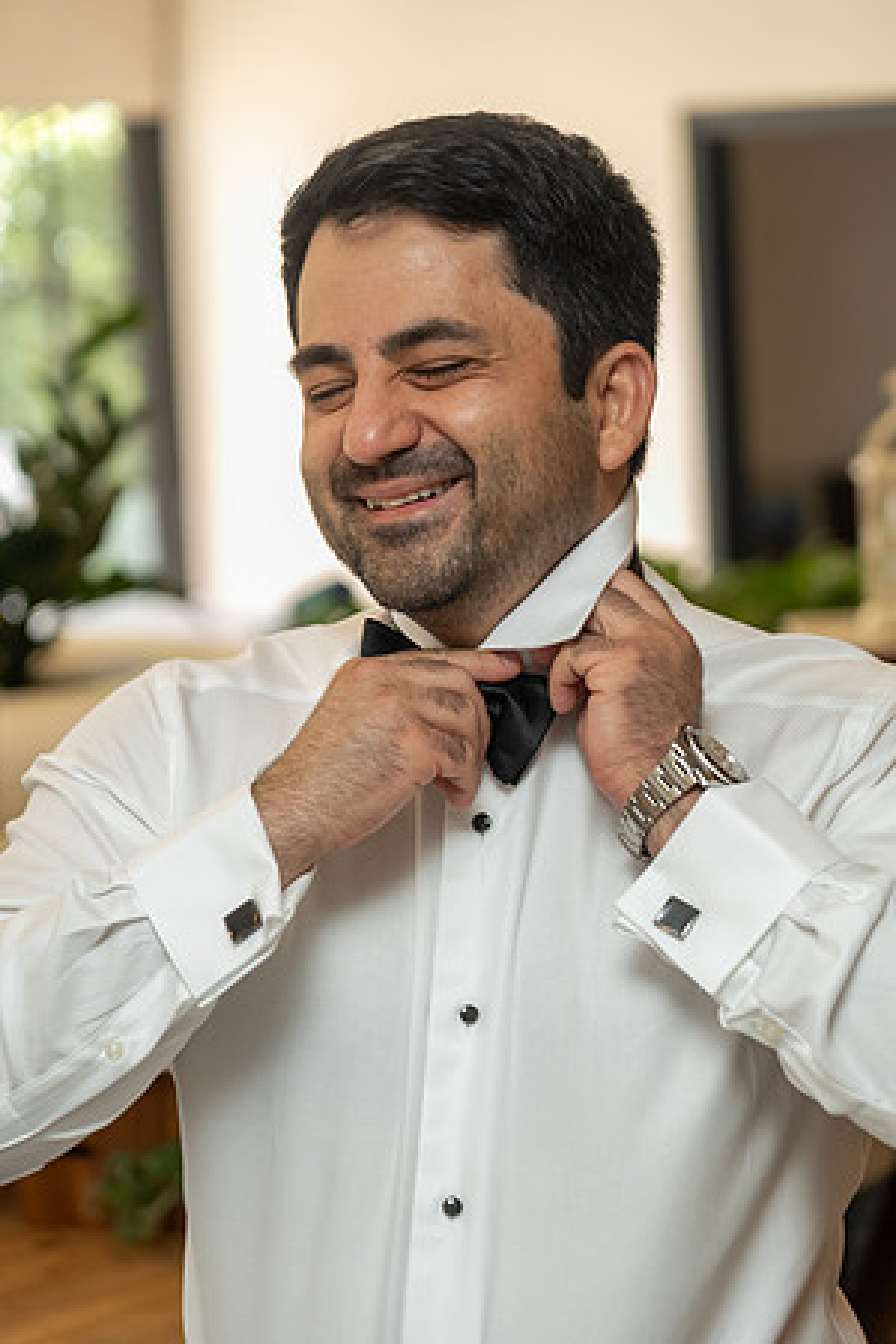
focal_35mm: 105
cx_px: 448
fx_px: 3920
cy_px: 672
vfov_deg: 19.5
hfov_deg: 13.0
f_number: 4
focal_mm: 105
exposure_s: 1/200
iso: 1250
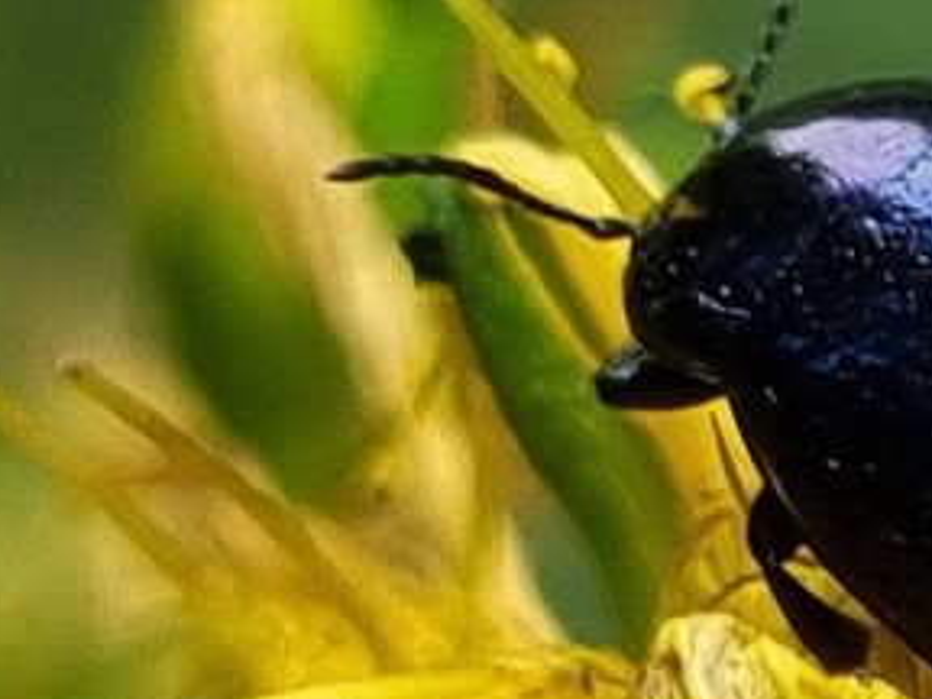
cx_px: 992
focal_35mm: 77
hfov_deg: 23.9
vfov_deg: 19.1
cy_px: 411
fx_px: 2073
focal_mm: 5.4
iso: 50
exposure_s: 1/100
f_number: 1.8
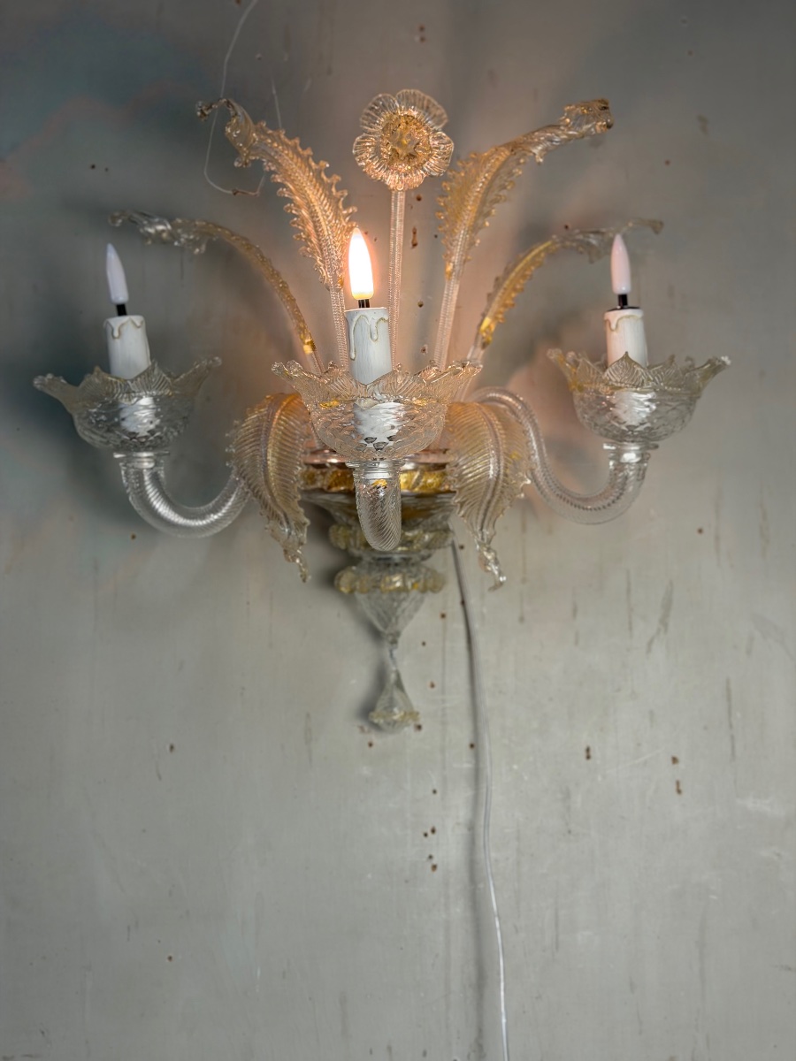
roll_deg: +0.6
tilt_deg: +8.1
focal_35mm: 48
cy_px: 530
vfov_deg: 39.7
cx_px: 398
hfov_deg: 30.3
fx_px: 1472
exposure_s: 1/100
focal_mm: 6.76
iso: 64
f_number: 1.78
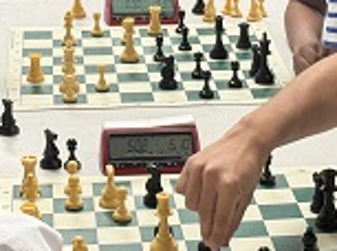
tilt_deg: -18.1
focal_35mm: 151
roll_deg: +0.1
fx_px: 1467
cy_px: 88
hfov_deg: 13.1
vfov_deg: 9.8
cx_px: 218
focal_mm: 6.76
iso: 64
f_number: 1.78
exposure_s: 1/100
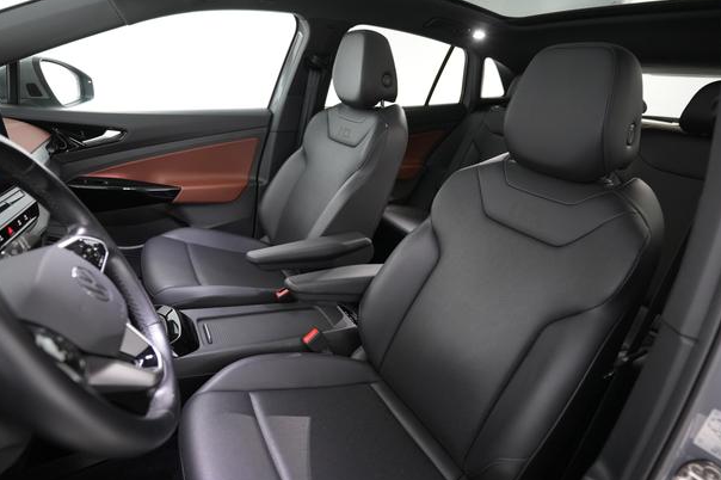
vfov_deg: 67.3
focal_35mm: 18
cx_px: 356
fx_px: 360
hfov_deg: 90.0
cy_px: 244
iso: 2000
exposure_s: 1/30
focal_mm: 17
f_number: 2.8
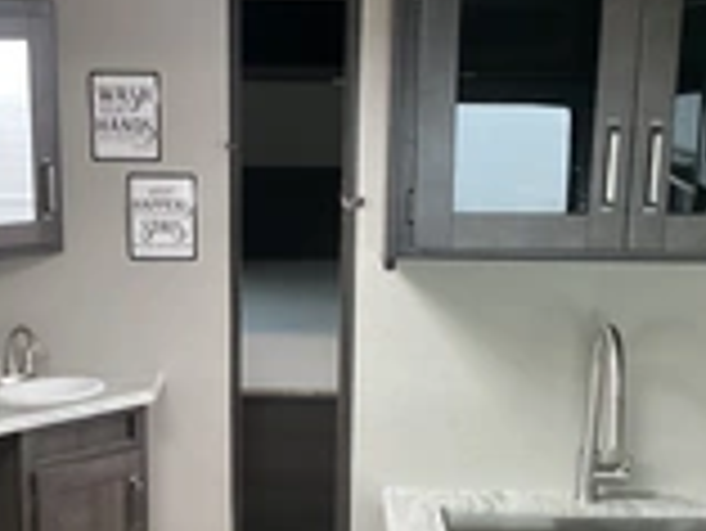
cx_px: 301
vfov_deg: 19.7
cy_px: 423
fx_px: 1510
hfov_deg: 26.3
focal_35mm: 74
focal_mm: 3
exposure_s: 1/60
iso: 100
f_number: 1.8
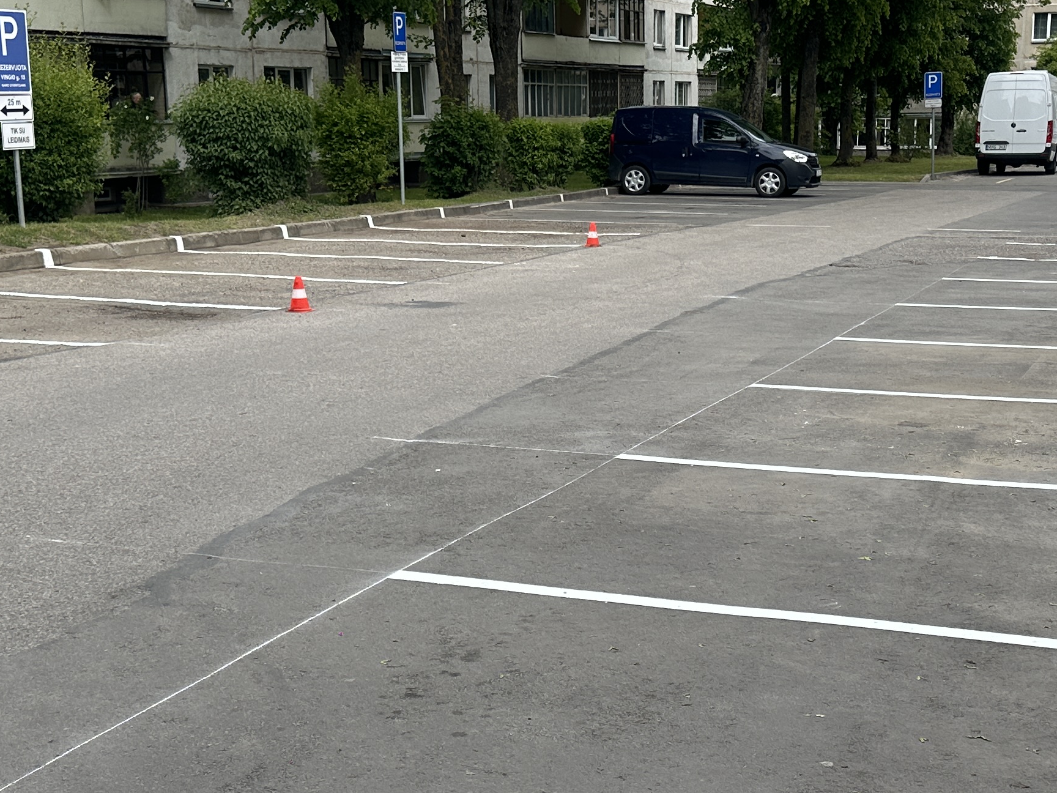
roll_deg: +0.5
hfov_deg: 34.3
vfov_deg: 26.1
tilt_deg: -12.1
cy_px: 461
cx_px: 620
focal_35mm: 56
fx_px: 1710
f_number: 1.78
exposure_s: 1/2732
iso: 80
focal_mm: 6.86
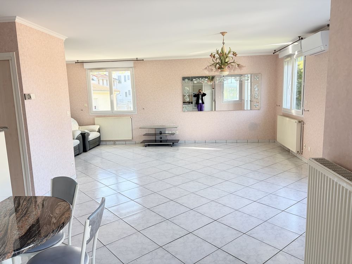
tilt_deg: -8.8
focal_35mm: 26
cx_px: 176
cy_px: 132
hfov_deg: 67.3
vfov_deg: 53.1
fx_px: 264
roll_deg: +1.9
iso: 125
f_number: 1.6
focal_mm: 5.96
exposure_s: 1/108
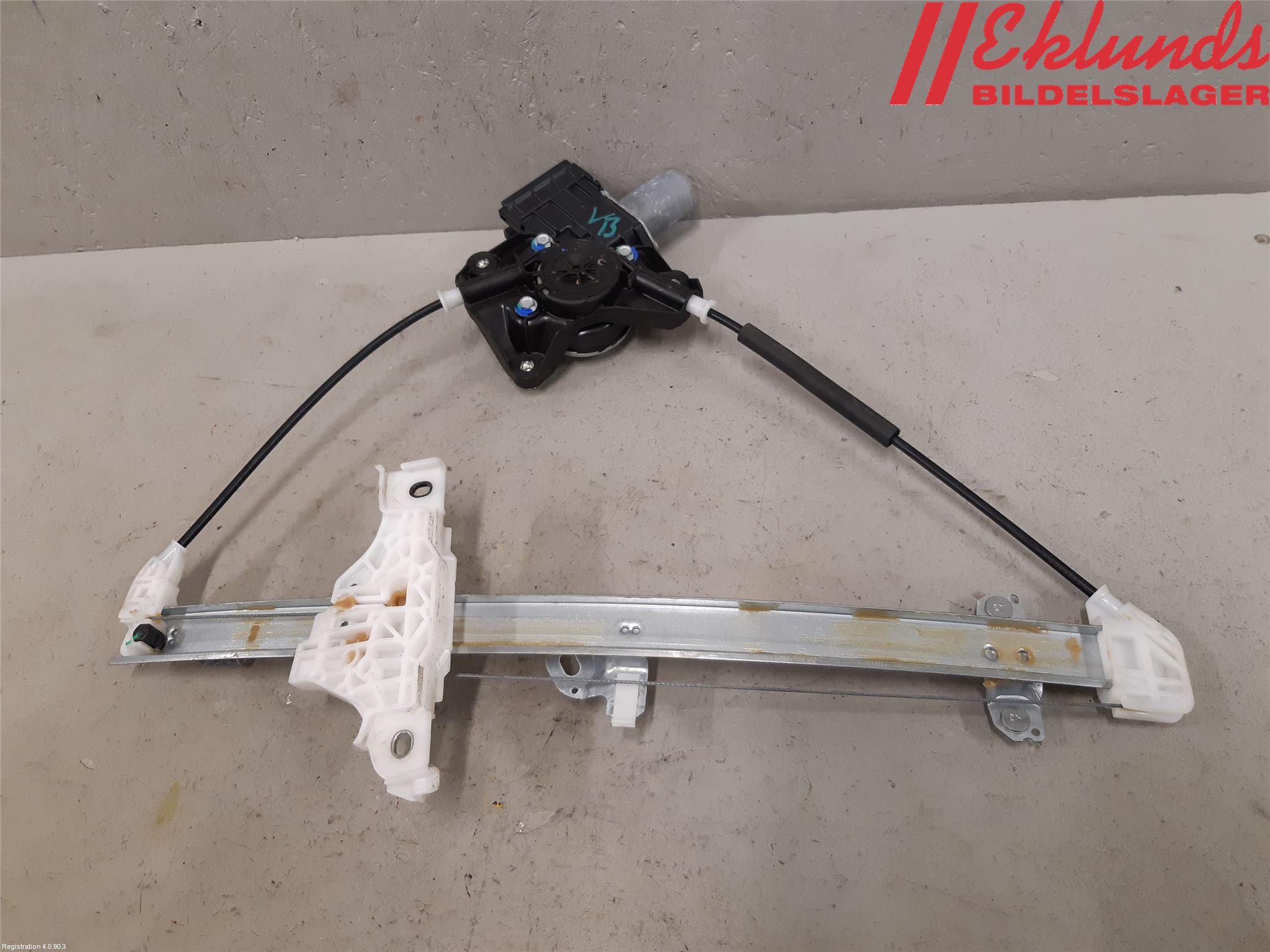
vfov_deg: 53.1
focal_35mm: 26
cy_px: 476
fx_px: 954
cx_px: 635
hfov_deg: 67.3
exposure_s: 1/50
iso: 125
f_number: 1.7
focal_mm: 3.93
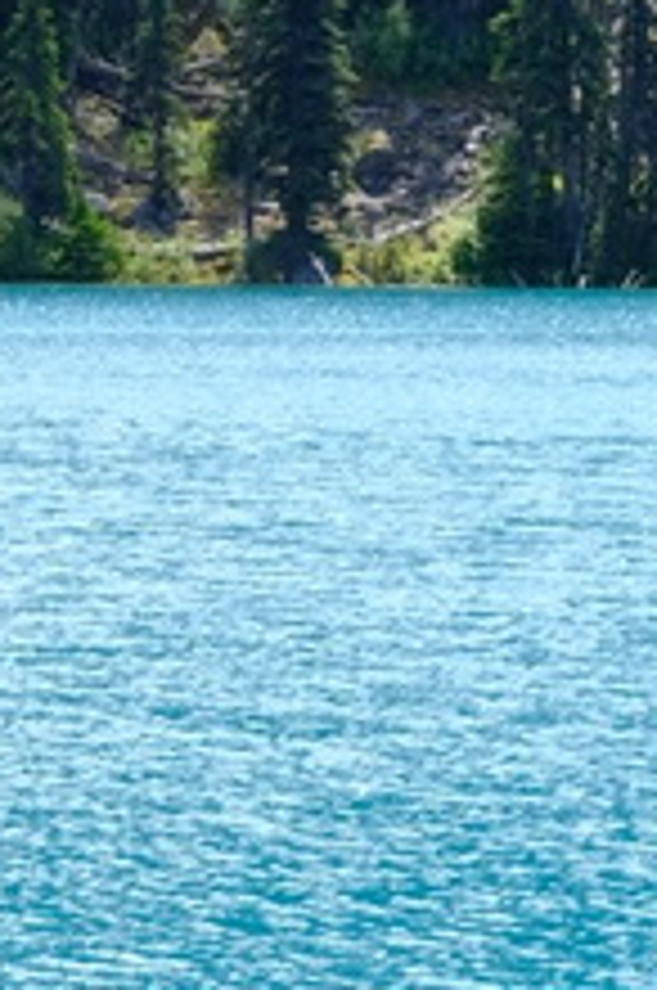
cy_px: -248
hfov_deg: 5.2
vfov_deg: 7.8
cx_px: 414
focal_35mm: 262
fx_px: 7194
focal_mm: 35
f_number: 5.6
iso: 320
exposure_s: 1/450
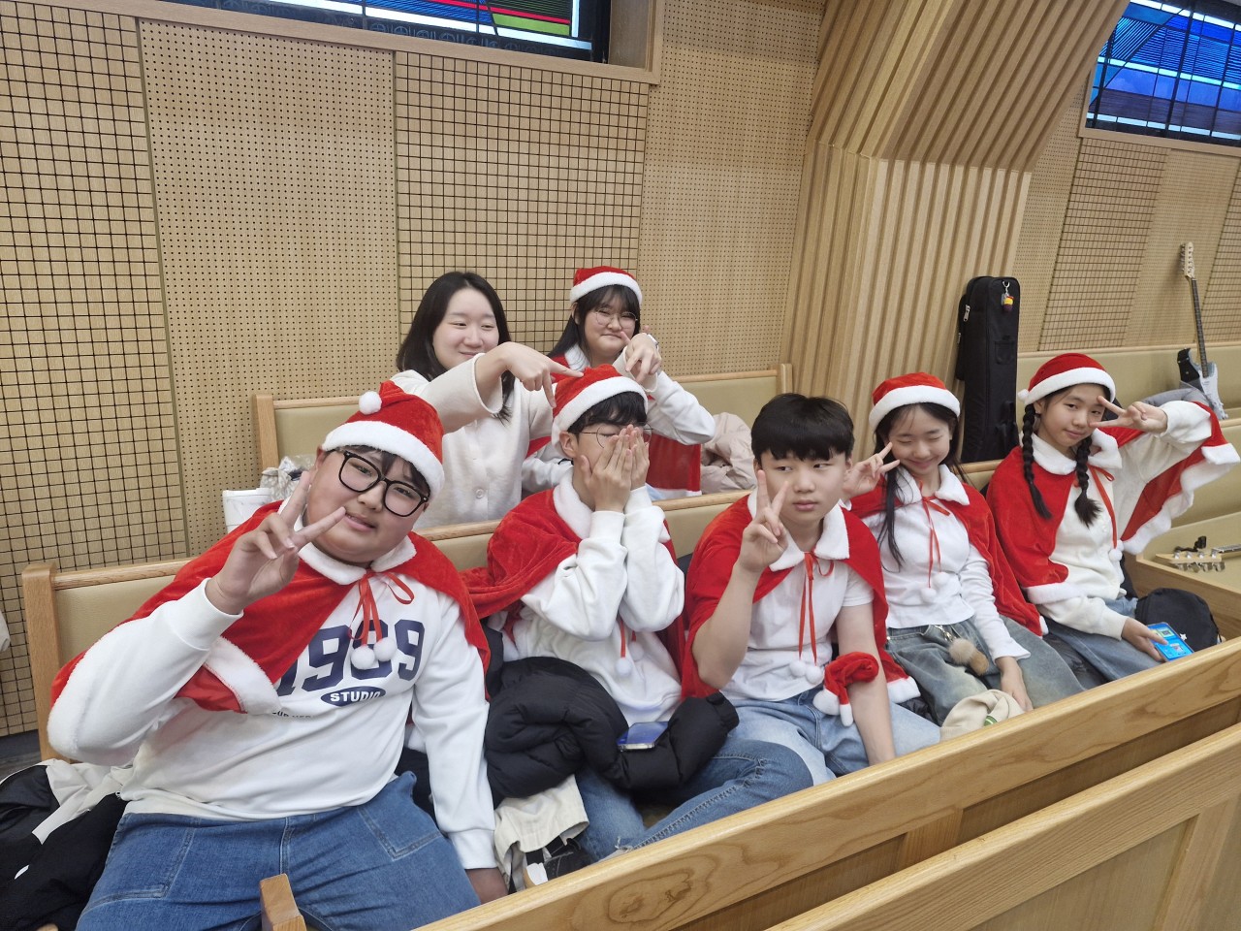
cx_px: 620
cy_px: 466
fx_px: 825
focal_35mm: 23
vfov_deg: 58.9
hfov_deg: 73.9
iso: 250
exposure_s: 1/120
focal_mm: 5.54
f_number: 1.8
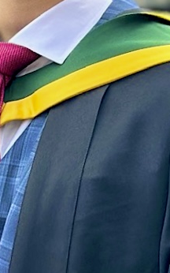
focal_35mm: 295
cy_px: 159
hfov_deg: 4.4
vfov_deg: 7.1
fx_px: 2189
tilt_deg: -2.9
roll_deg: +0.8
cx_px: 30
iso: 80
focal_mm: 6.86
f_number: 1.78
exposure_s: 1/458
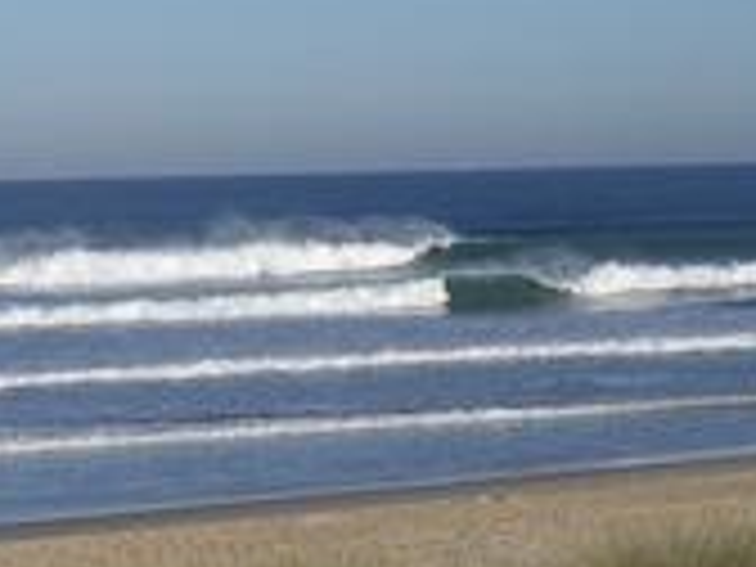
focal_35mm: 160
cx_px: 101
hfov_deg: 12.3
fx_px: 3494
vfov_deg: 9.2
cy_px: -40
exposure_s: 1/640
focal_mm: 8.2
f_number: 5
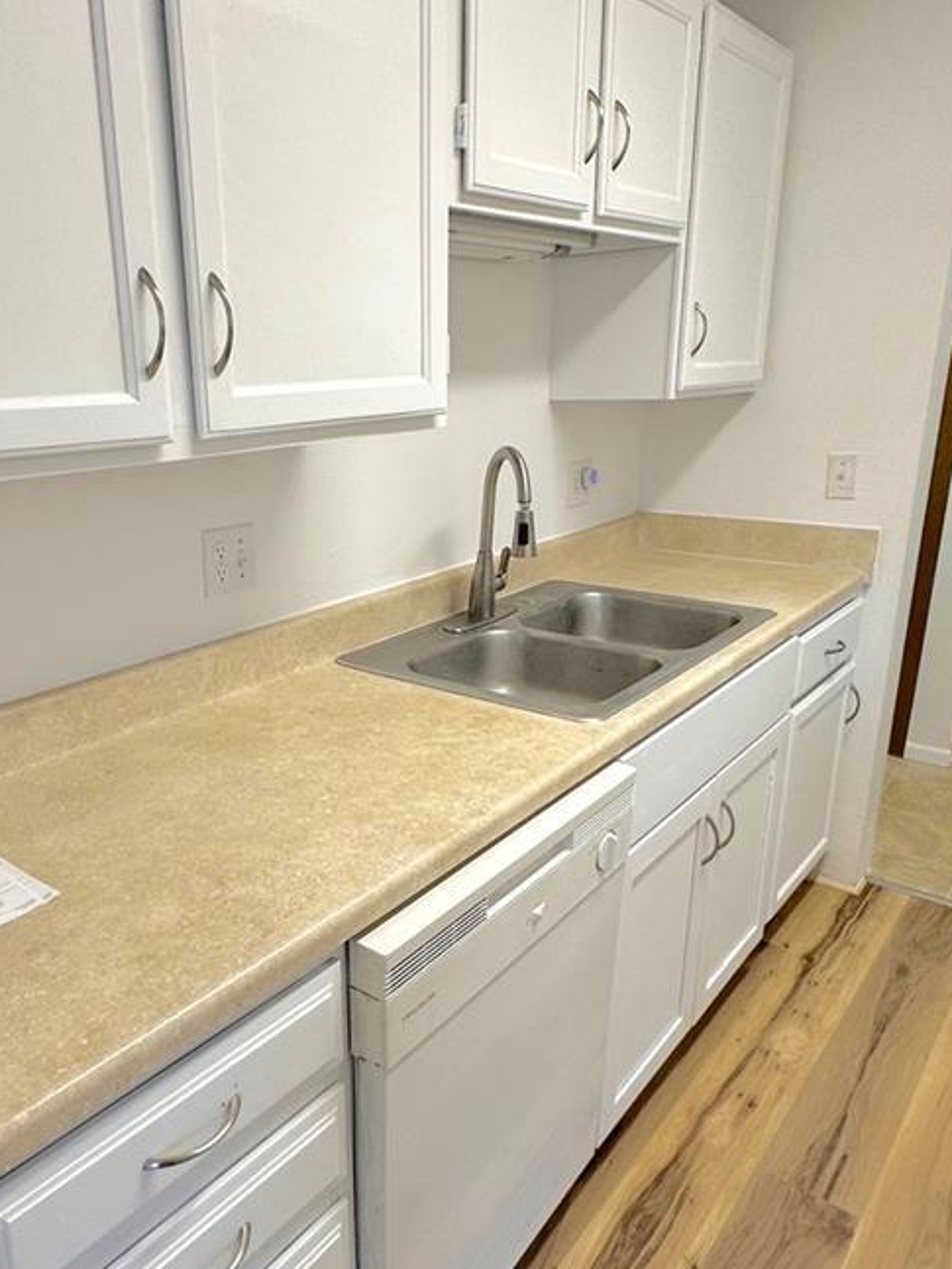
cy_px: 672
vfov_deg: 67.2
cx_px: 342
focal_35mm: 26
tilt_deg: -17.6
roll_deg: +1.4
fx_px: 953
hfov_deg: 52.4
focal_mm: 2.22
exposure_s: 1/120
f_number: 2.2
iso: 100
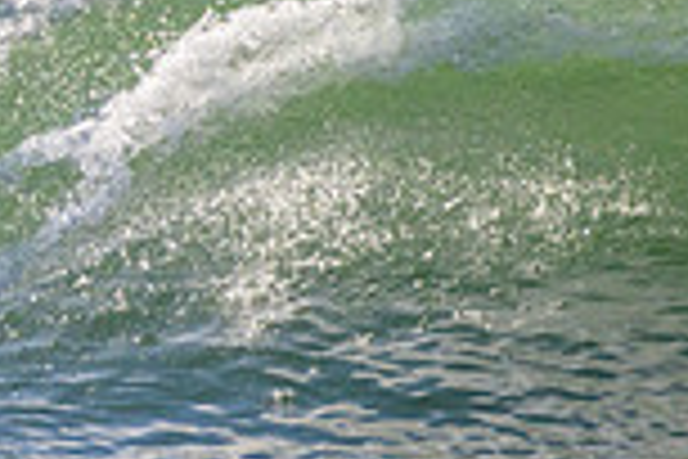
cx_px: -544
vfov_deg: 0.5
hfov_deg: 0.7
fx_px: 57883
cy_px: 79
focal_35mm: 3029
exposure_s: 1/2000
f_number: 11
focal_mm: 800
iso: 1000
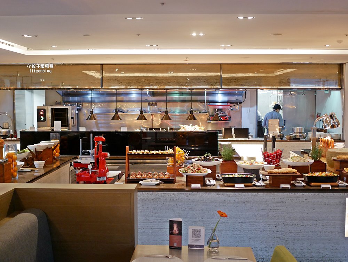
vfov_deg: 29.1
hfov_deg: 38.2
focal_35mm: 50
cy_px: 131
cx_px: 174
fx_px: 503
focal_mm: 25
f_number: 1.8
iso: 800
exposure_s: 1/60
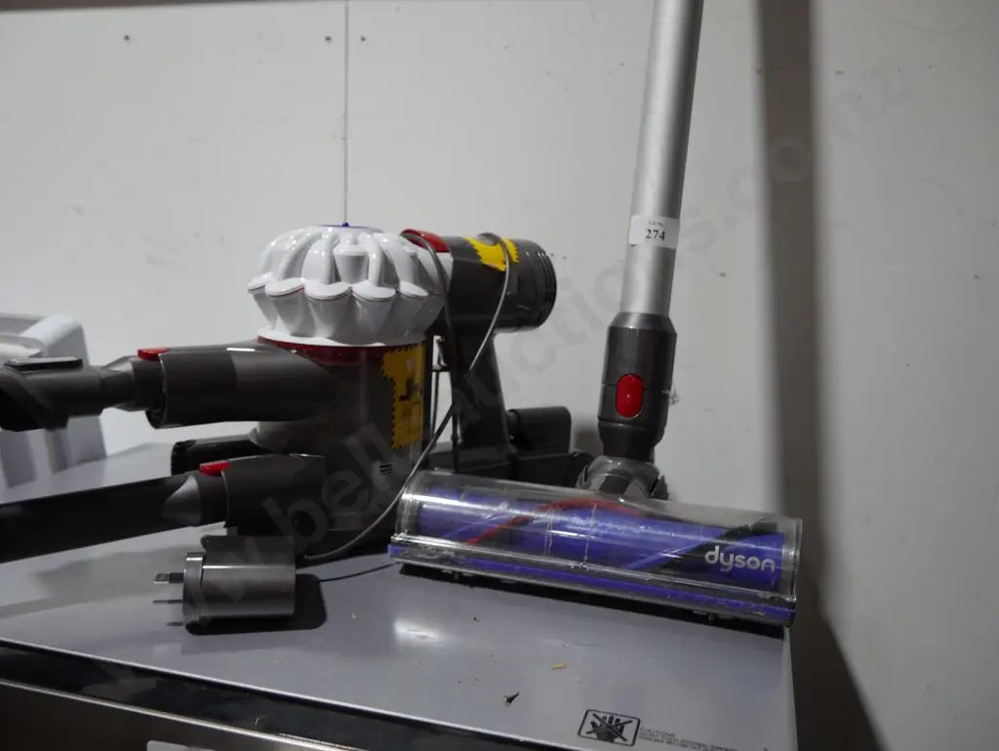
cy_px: 376
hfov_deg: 56.8
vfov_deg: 44.2
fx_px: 924
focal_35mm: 32
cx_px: 500
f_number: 3.6
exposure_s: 1/125
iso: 200
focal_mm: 16
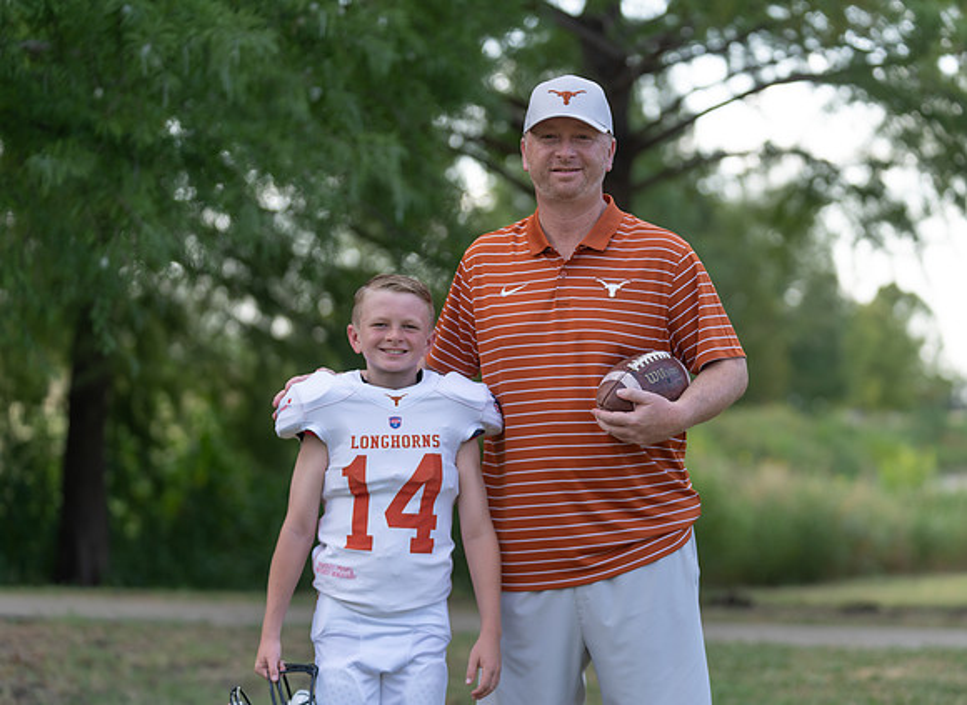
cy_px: 362
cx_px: 532
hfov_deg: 17.3
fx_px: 3181
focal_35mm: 115
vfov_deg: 12.7
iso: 100
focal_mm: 101
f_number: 2.8
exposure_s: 1/400
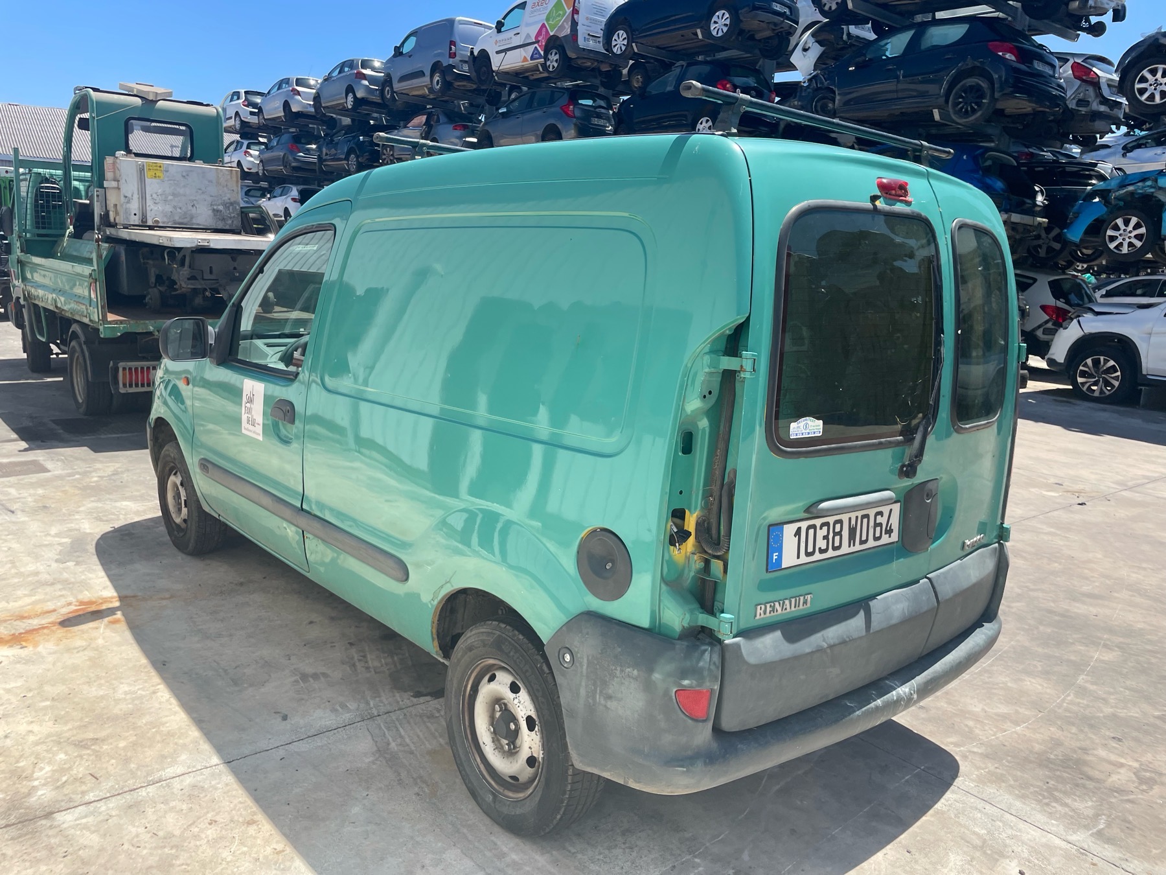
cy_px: 438
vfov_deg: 53.1
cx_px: 583
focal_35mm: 26
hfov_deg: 67.3
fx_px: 876
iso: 32
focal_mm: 4.2
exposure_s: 1/2053
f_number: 1.6
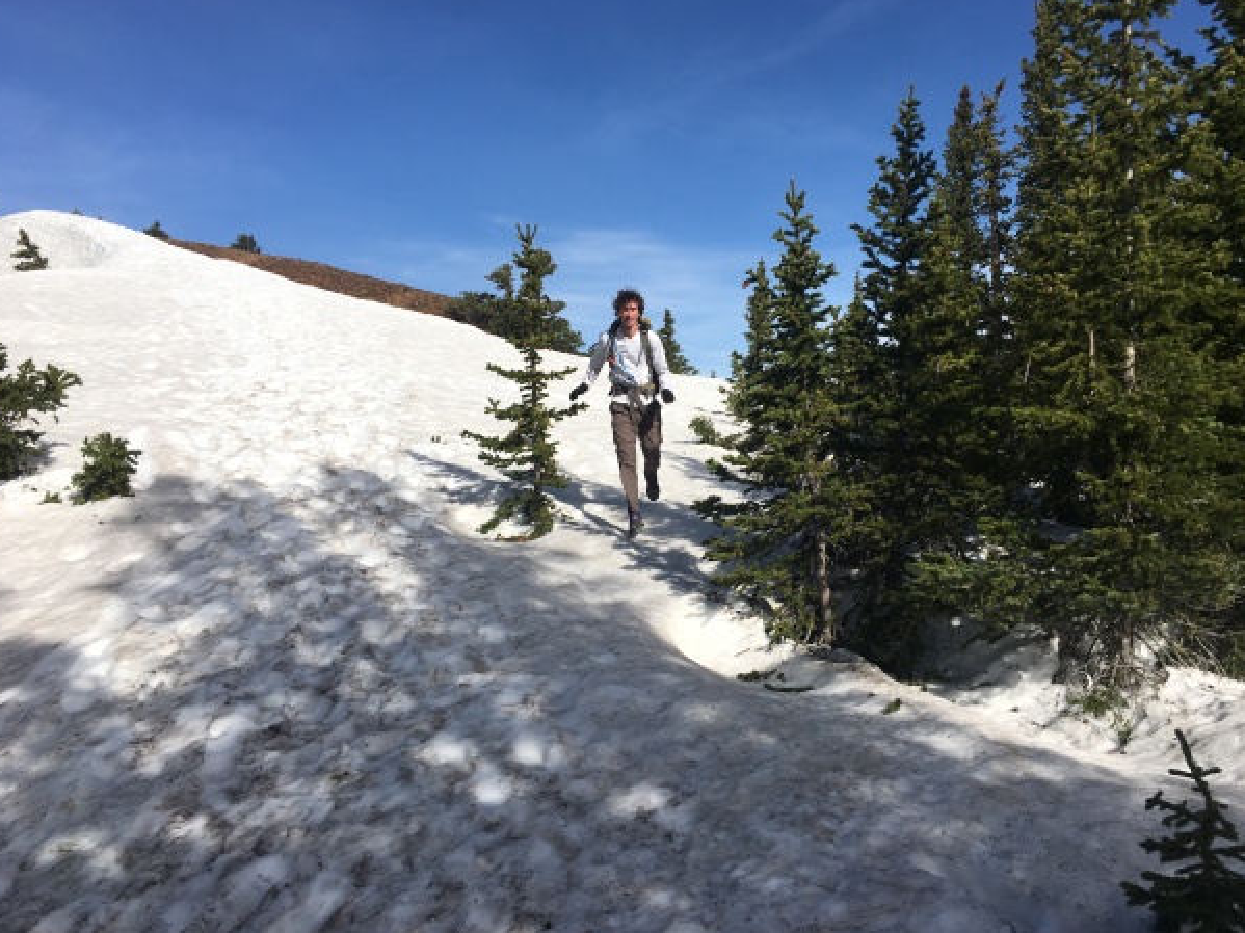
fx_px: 1115
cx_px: 651
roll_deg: +0.7
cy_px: 455
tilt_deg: +0.6
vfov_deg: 45.4
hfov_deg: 58.3
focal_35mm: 31
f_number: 2.2
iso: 25
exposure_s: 1/2747
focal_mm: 4.15
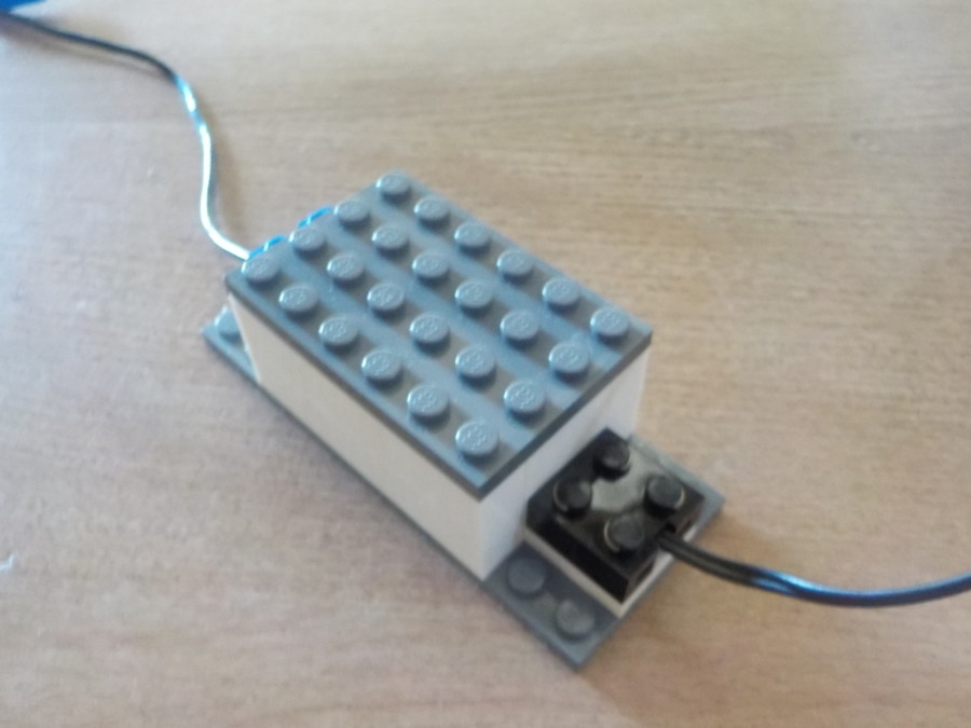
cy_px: 364
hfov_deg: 60.0
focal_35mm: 30
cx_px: 486
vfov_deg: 46.8
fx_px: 842
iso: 640
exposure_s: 1/8
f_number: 3.3
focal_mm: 4.1
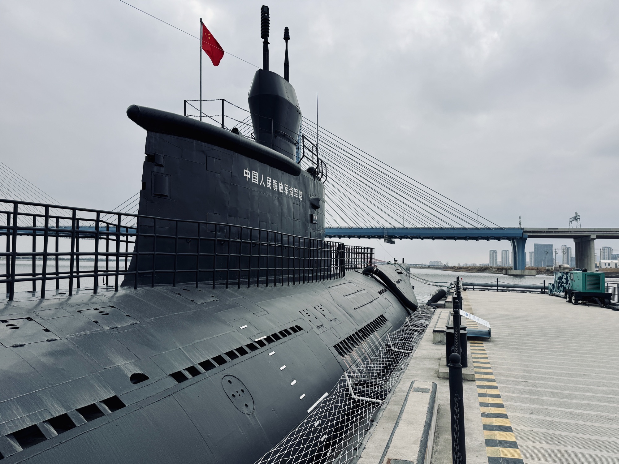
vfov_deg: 56.8
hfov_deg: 71.6
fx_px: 429
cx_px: 310
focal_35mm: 24
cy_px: 232
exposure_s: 1/4049
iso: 80
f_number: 1.78
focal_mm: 6.76
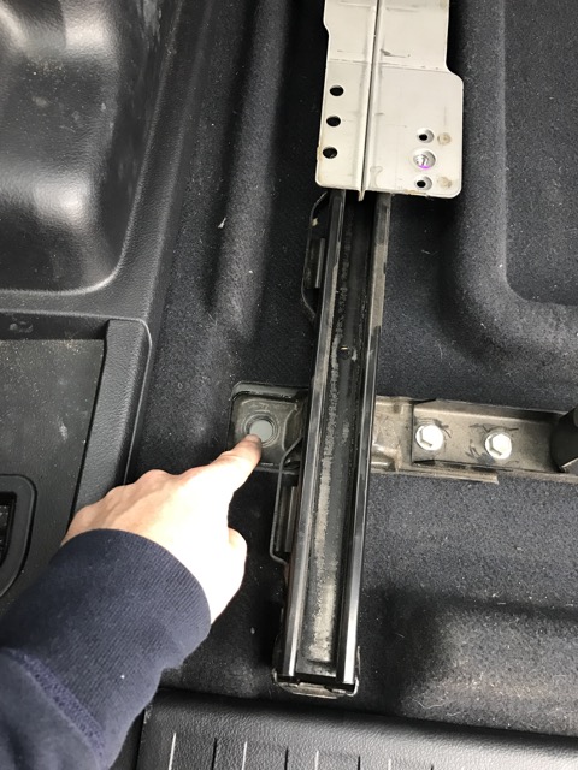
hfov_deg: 49.7
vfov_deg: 63.4
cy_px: 385
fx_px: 623
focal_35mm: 28
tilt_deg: -71.7
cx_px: 289
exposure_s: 1/15
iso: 64
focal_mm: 3.99
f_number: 1.8
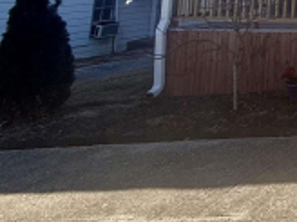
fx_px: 489
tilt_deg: +6.3
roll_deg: -0.8
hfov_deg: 21.8
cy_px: -97
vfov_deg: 21.9
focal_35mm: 57
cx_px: 530
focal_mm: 2.22
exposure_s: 1/830
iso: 50
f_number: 2.2
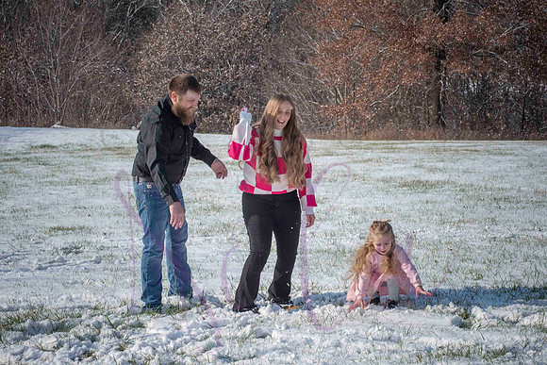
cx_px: 274
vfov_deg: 17.1
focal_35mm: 80
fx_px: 1216
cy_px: 182
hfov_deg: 25.4
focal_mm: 80
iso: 640
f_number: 14
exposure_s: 1/1000
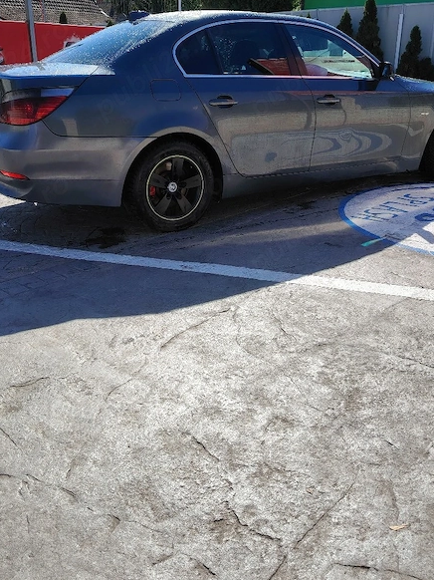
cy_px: 248
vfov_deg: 55.2
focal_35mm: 33
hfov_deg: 42.9
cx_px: 199
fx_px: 552
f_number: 1.75
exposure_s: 1/1000
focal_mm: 5.25
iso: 100
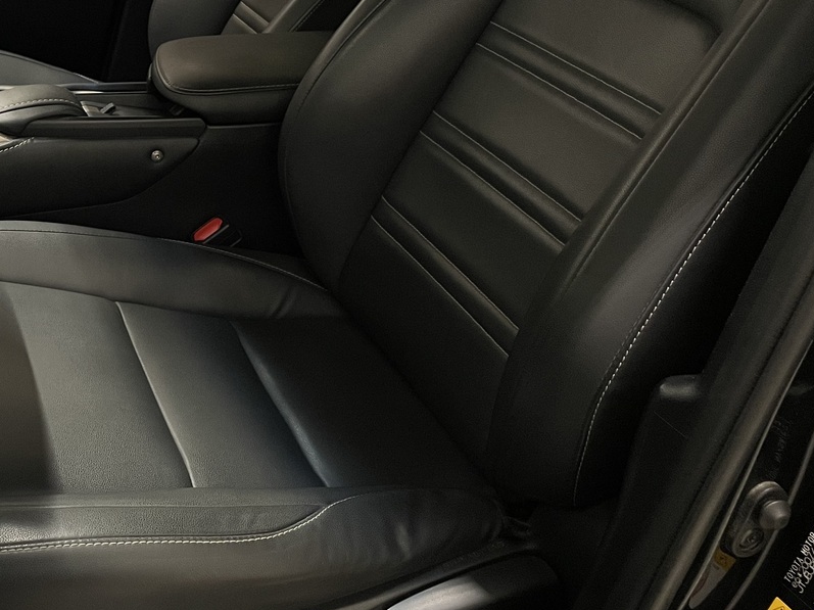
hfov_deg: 38.9
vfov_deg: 30.6
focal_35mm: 47
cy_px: 208
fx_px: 1105
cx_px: 163
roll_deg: -3.2
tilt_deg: -24.9
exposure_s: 1/50
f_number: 1.6
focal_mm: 4.2
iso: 400
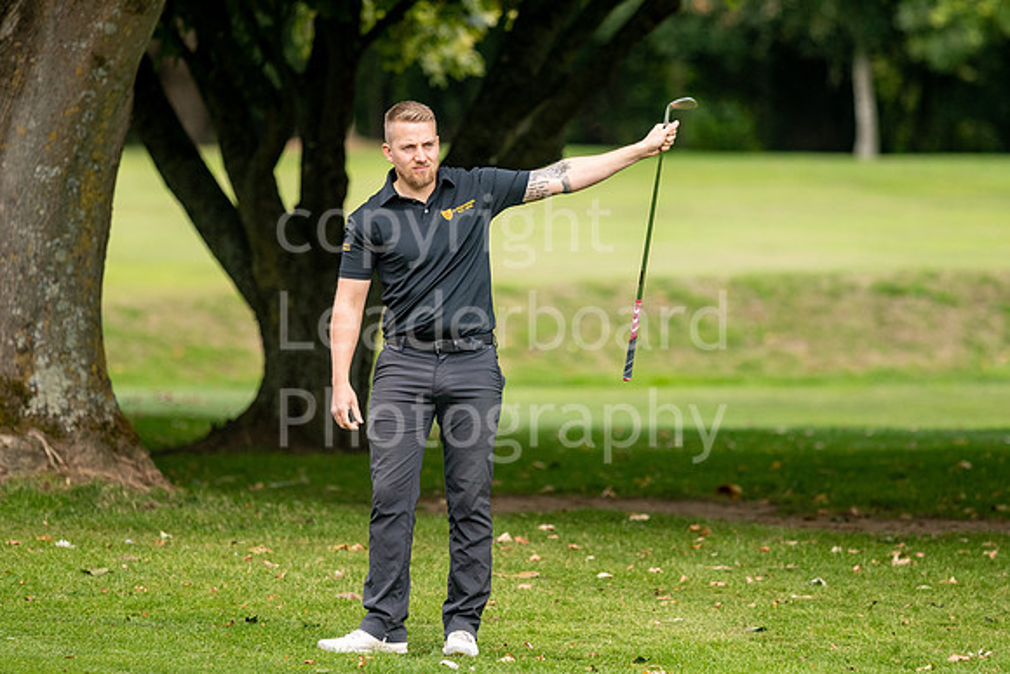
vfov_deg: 3.1
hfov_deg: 4.6
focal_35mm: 450
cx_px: 505
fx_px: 12627
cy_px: 337
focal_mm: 300
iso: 400
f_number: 4
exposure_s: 1/1250
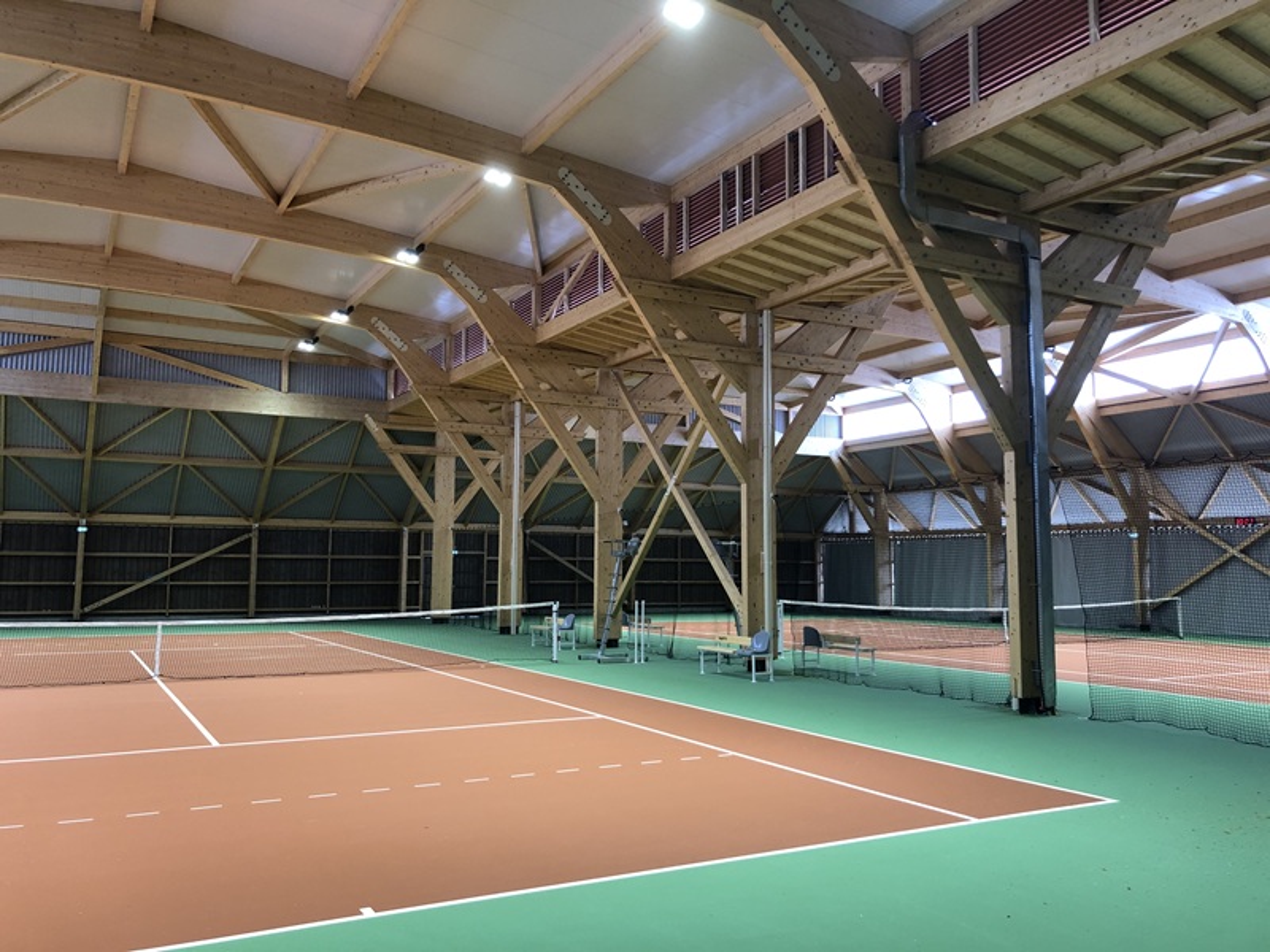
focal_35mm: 28
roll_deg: -0.1
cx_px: 635
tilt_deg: +5.6
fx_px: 1027
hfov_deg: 63.4
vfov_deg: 49.7
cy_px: 476
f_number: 1.8
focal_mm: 3.99
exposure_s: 1/17
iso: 50
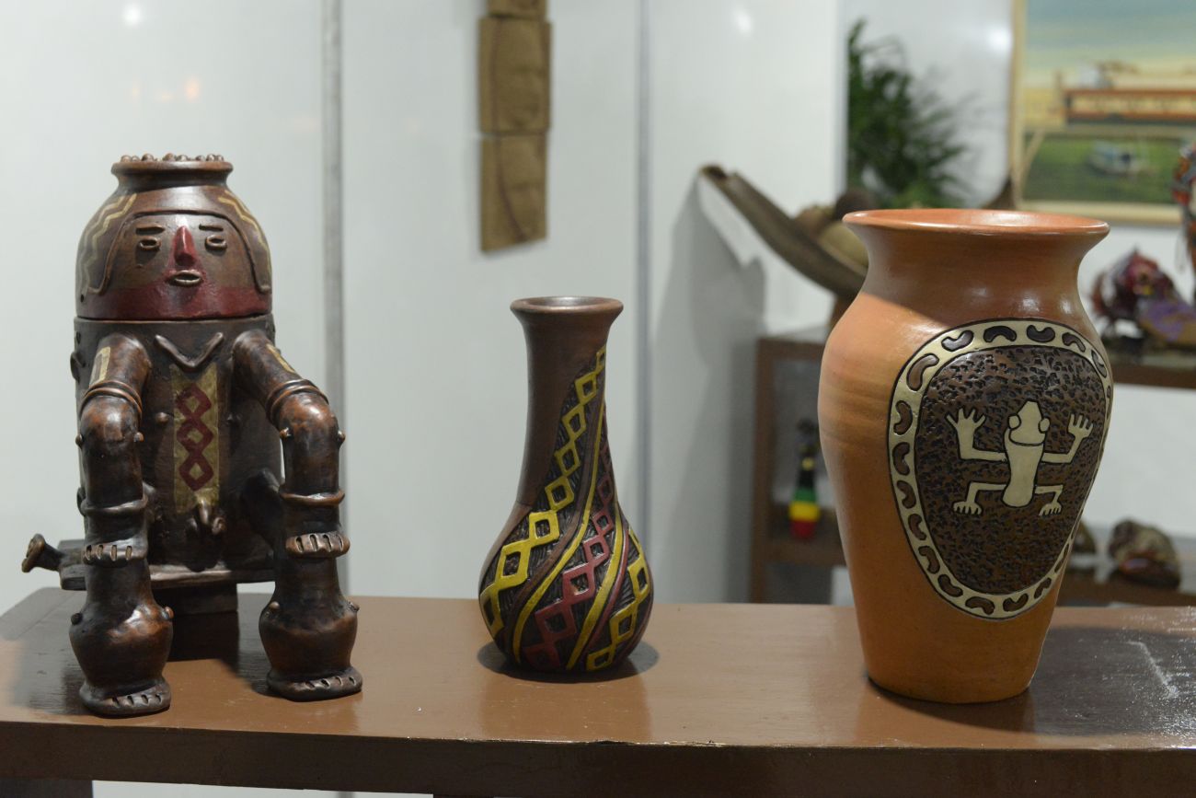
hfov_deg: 39.6
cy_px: 399
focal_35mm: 50
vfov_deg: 27.0
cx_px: 598
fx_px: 1661
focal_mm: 50
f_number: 4
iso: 5000
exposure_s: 1/200
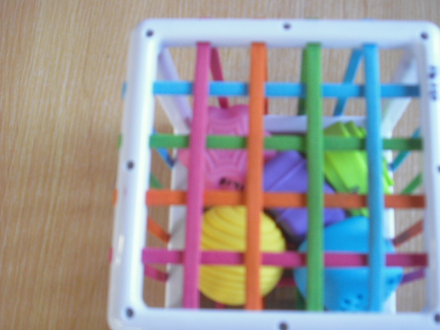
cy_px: 196
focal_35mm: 47
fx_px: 598
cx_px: 267
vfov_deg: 30.8
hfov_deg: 40.2
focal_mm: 6.2
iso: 200
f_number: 2.8
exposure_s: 1/60
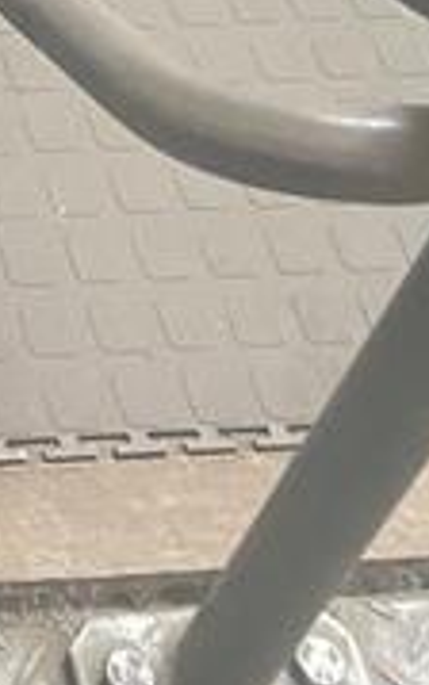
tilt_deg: -37.6
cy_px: -823
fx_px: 2299
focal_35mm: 123
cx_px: -655
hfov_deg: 9.3
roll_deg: -3.1
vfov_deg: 13.6
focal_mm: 4.25
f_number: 1.8
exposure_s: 1/60
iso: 500
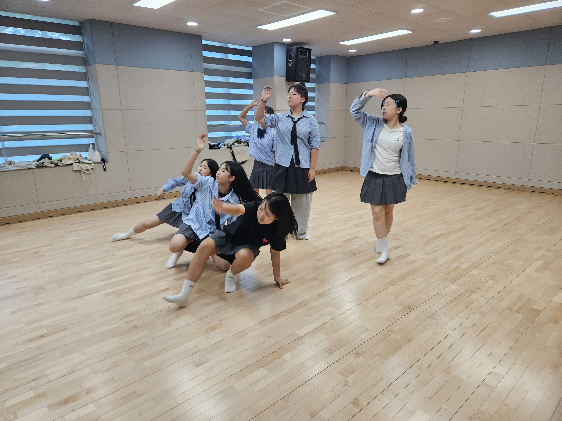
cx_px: 281
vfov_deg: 58.9
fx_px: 373
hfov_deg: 73.9
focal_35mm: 23
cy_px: 210
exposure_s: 1/120
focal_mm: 5.4
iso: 100
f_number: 1.8
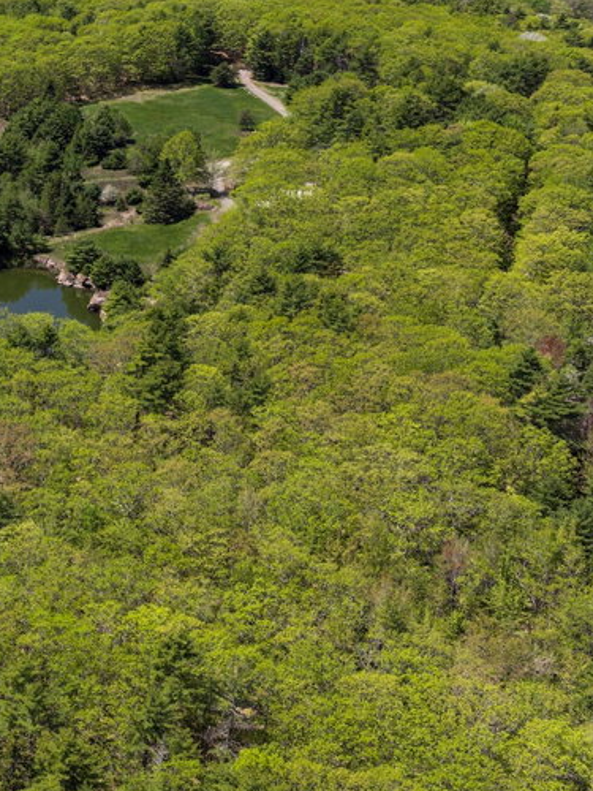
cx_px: -163
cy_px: 212
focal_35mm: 62
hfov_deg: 21.5
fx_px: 1416
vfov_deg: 30.7
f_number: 2.8
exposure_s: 1/1600
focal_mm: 14.45
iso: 160
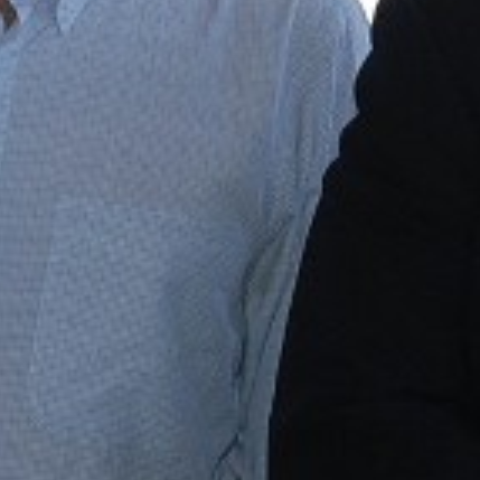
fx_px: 7452
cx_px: -42
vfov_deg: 3.7
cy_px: 203
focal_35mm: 475
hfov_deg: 3.7
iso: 160
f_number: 5.6
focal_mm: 50
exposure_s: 1/125
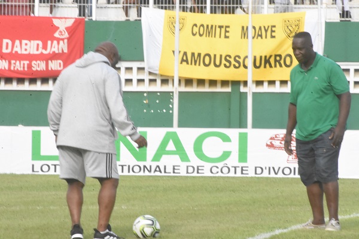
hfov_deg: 4.6
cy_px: 120
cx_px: 180
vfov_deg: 3.1
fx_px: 4487
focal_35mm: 450
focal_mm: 300
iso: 3200
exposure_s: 1/125
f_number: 40
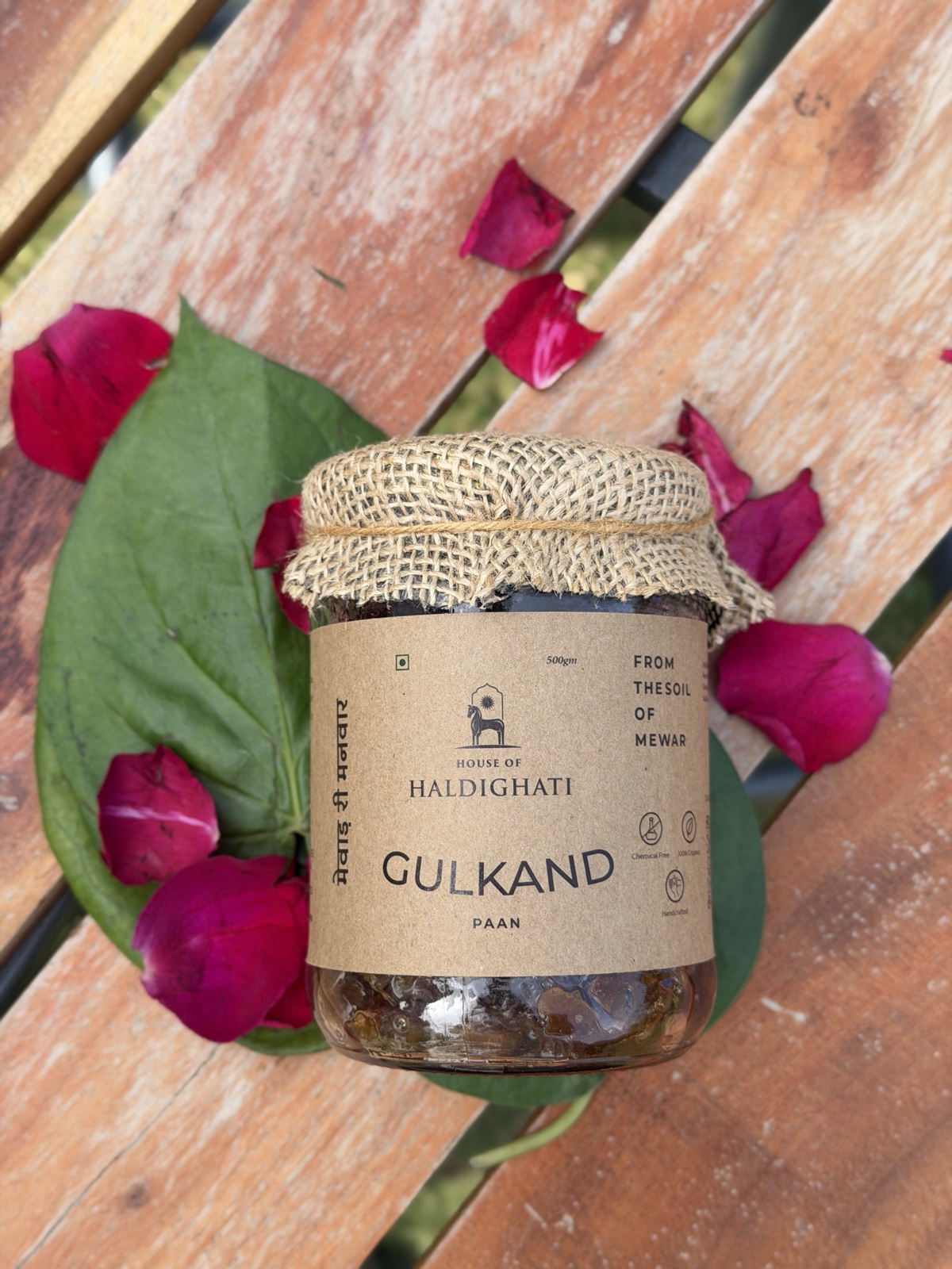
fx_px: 1760
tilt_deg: -83.0
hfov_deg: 30.3
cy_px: 634
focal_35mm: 48
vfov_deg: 39.7
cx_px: 476
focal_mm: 6.76
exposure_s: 1/1285
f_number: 1.78
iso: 64
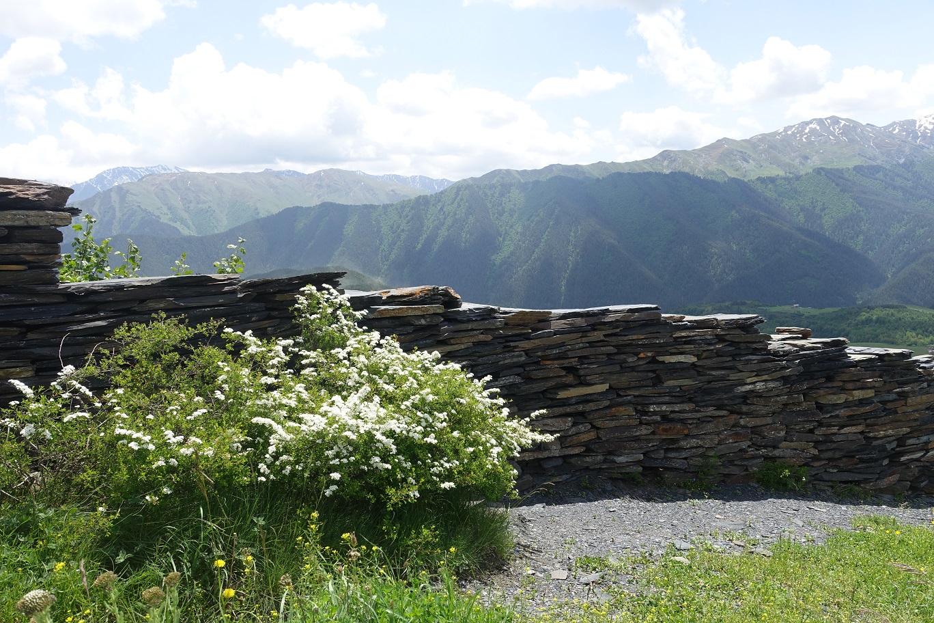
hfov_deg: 61.9
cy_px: 312
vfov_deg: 43.6
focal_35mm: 30
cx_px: 467
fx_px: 778
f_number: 5.6
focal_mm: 10.89
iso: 125
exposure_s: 1/320
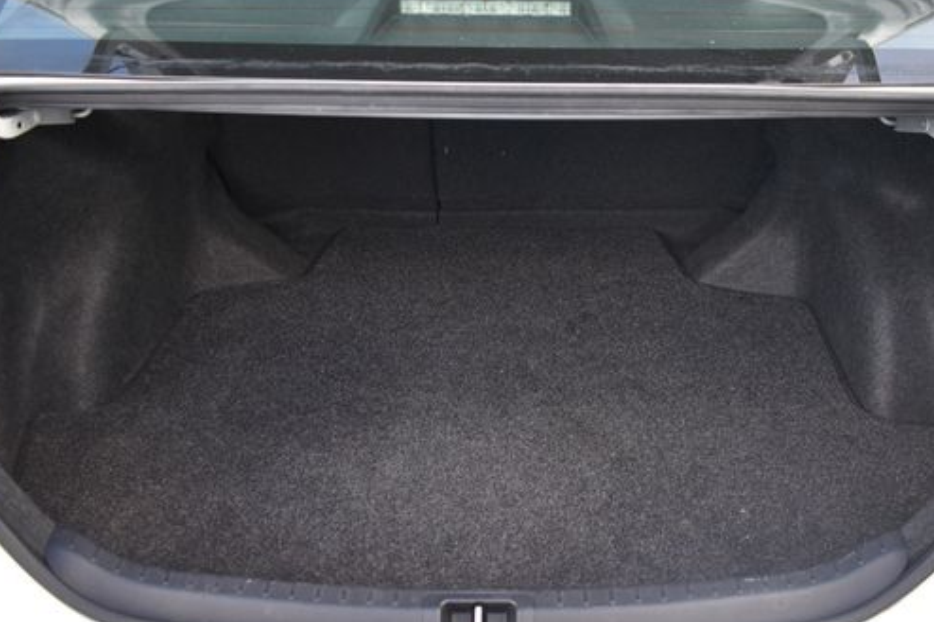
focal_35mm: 35
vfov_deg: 37.8
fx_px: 908
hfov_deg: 54.3
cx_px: 518
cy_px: 292
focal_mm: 18
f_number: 3.5
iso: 560
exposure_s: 1/250
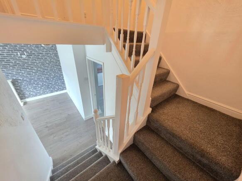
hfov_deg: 106.2
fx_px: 91
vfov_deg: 89.9
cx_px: 121
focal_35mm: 13
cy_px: 90
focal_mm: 2.2
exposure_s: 1/50
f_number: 1.9
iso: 500
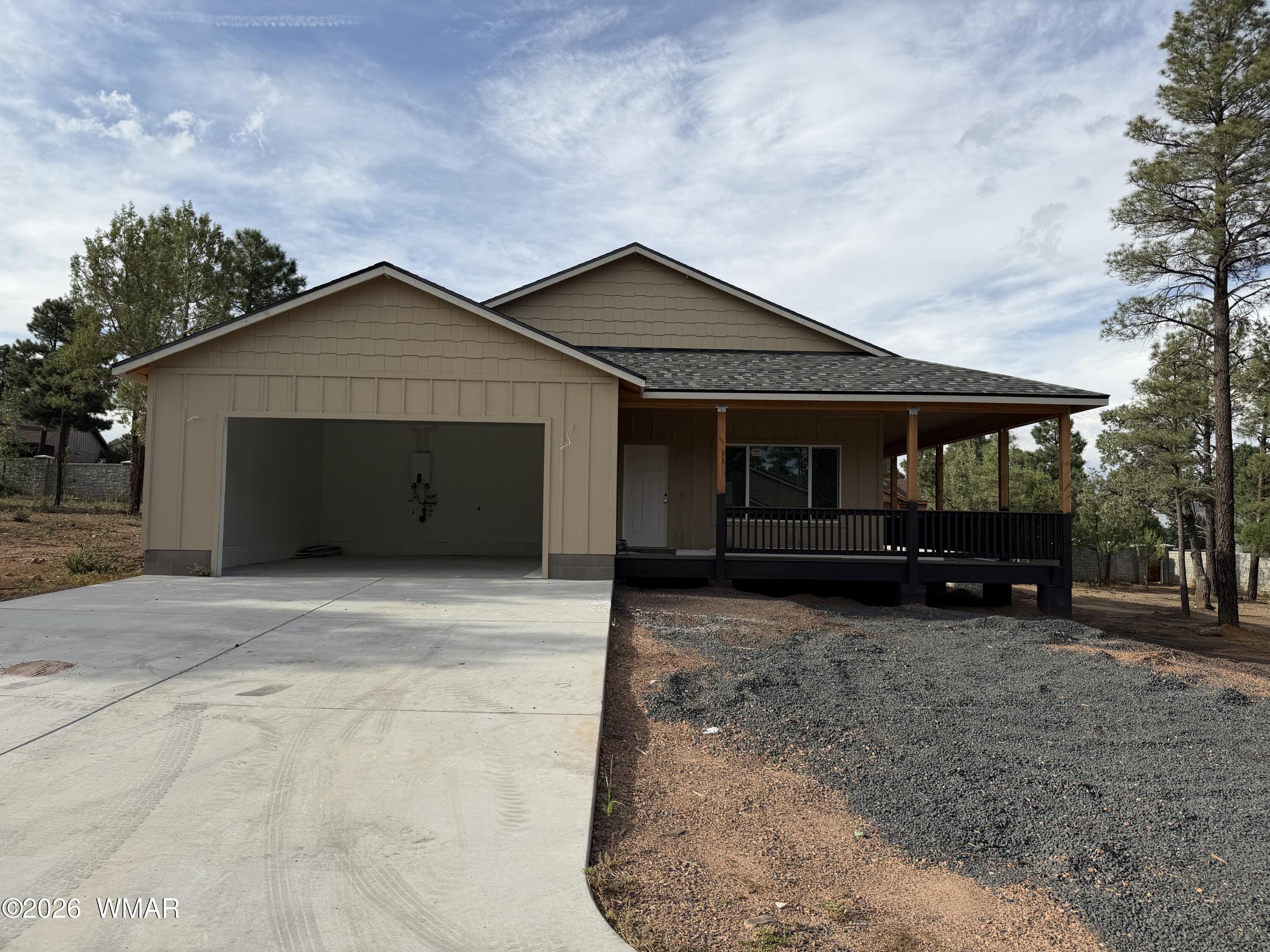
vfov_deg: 56.8
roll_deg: -0.7
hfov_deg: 71.6
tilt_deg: +2.9
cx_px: 635
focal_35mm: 24
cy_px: 476
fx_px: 881
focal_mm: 6.76
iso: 80
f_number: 1.78
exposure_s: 1/4405
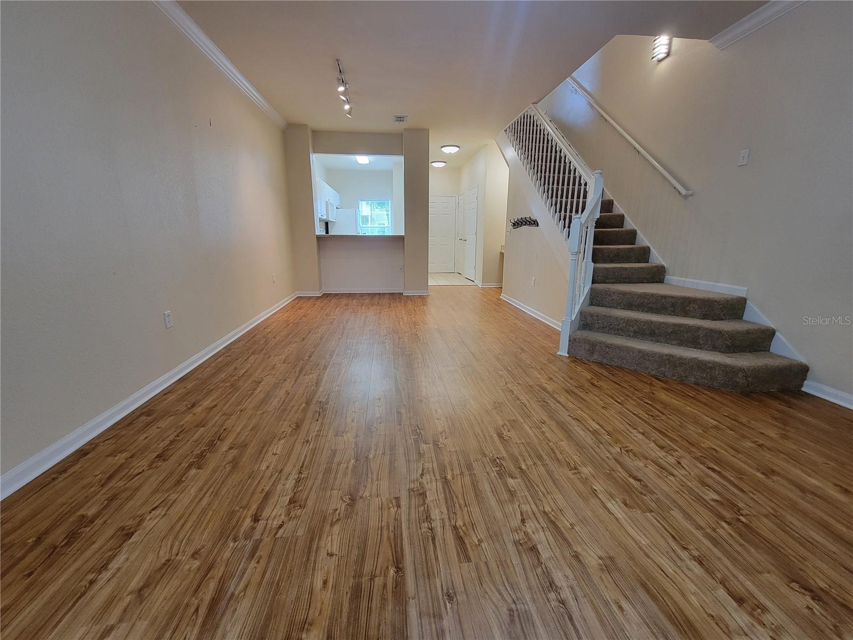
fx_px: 320
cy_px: 320
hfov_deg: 106.2
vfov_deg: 89.9
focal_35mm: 13
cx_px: 426
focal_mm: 2.2
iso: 250
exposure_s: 1/60
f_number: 2.2
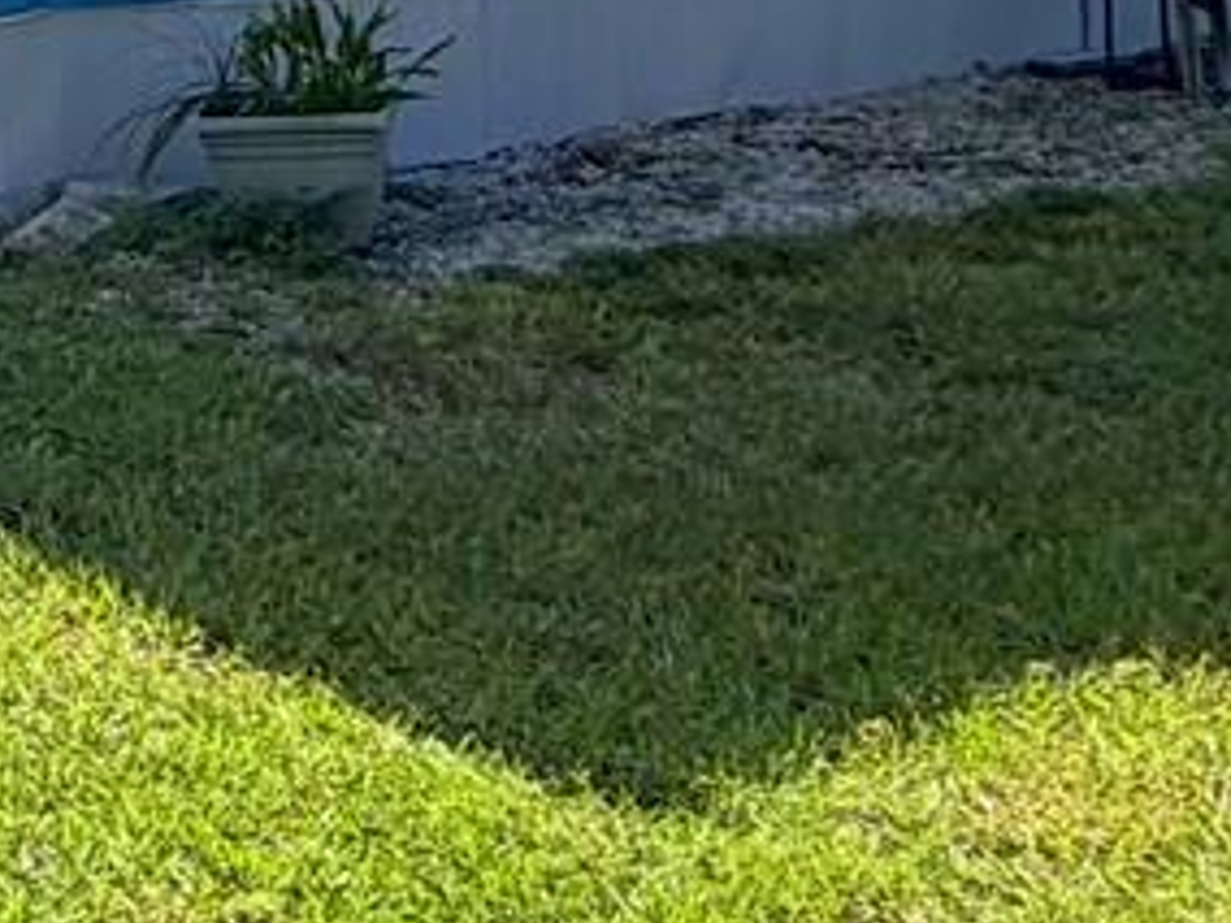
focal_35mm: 79
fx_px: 2809
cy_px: -403
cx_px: -737
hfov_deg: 20.3
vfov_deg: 17.1
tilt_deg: -0.2
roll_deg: +0.2
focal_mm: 2.22
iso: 20
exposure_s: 1/1068
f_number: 2.2
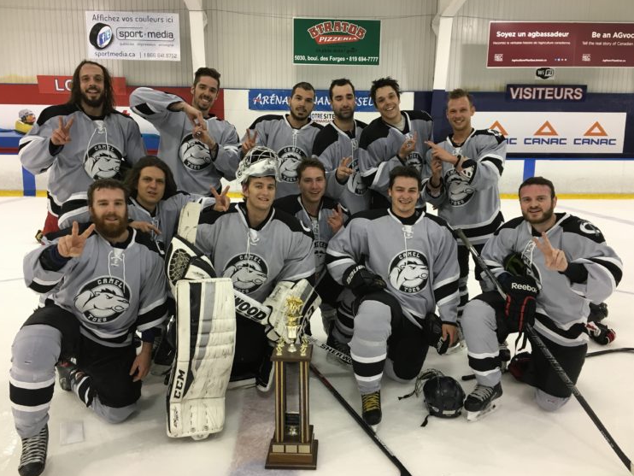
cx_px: 319
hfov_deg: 59.9
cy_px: 238
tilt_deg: -9.0
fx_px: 550
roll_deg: +0.1
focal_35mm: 30
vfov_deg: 46.8
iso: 100
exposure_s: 1/30
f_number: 2.2
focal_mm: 4.15
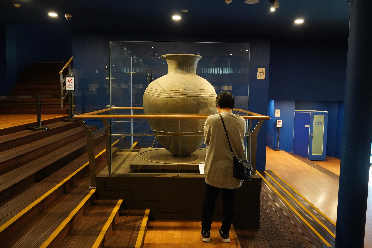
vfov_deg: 41.1
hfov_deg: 58.7
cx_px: 186
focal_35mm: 32
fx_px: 331
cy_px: 124
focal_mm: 32
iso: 8000
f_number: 5.6
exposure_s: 1/100
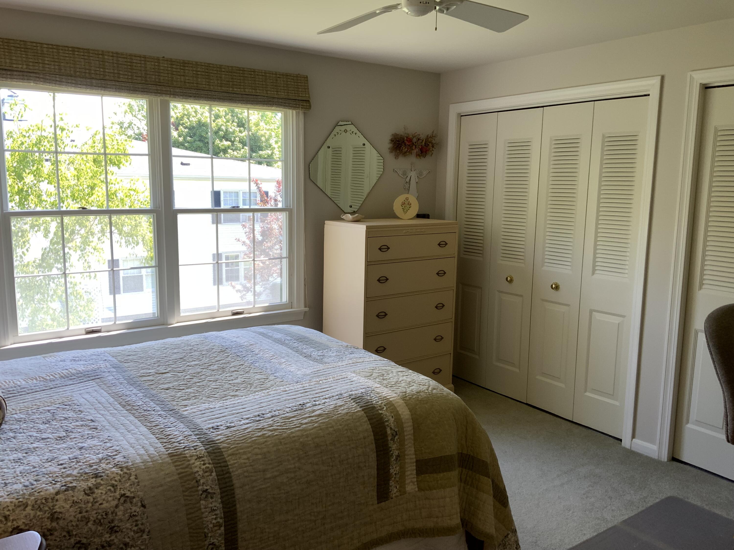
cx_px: 367
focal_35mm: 29
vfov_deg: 48.2
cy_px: 275
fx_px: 615
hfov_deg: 61.7
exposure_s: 1/120
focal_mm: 3
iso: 25
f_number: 1.8
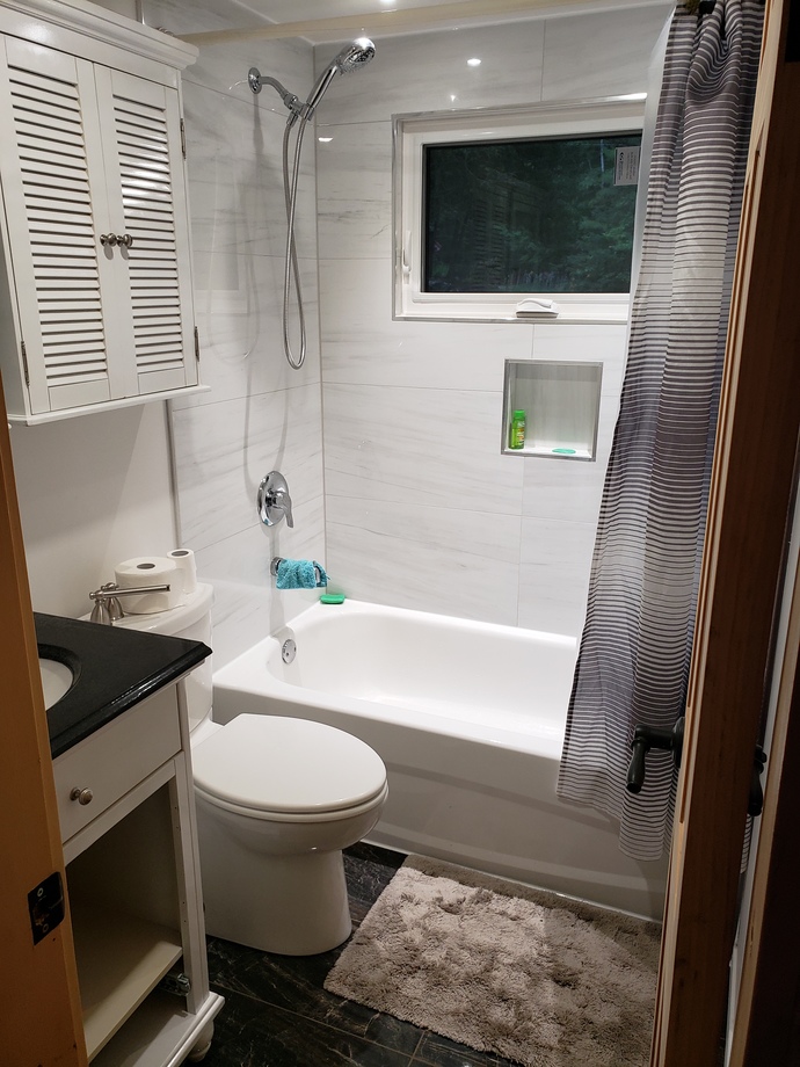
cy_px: 534
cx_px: 400
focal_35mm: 26
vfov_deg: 67.3
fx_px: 801
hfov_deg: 53.1
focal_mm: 4.3
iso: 160
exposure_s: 1/60
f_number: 2.4
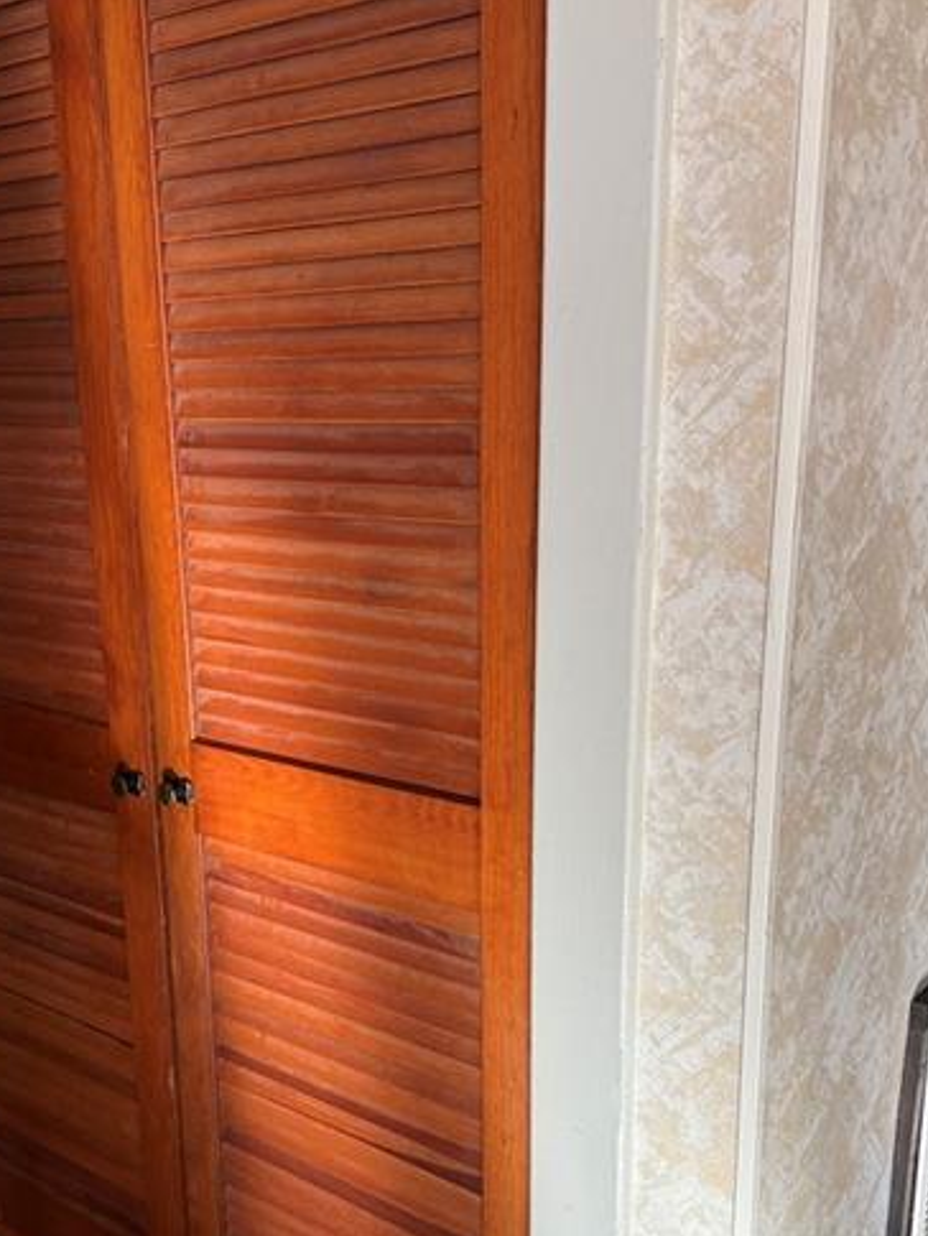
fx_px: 1358
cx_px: 375
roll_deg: +0.7
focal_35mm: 38
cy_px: 772
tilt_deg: -16.3
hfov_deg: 37.6
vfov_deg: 48.5
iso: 200
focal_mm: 6.76
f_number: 1.78
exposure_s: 1/120
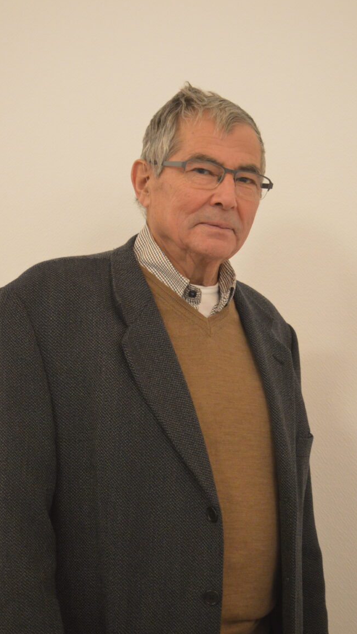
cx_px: 184
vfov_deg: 34.9
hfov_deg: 20.1
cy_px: 317
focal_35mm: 60
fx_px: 1009
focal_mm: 38
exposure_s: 1/60
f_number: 4.8
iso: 2000
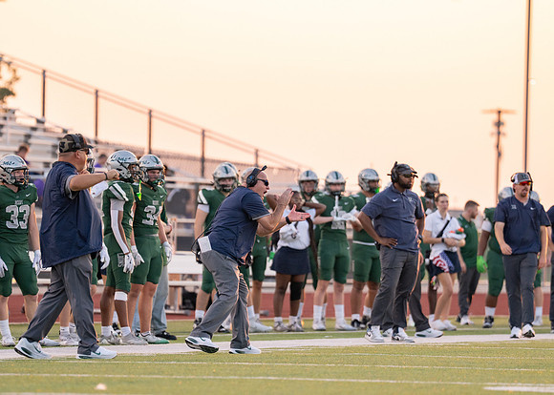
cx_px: 252
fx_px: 5021
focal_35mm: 319
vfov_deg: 4.5
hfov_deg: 6.3
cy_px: 183
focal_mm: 200
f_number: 2.8
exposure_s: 1/1250
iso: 640
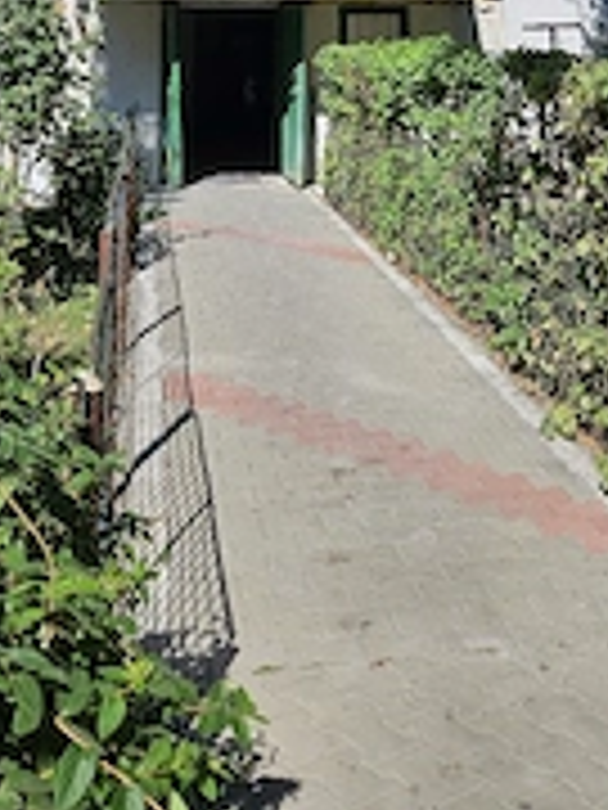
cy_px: -50
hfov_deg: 28.5
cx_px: 369
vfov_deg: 33.4
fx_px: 1194
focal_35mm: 51
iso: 25
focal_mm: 5.4
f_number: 1.8
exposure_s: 1/3333
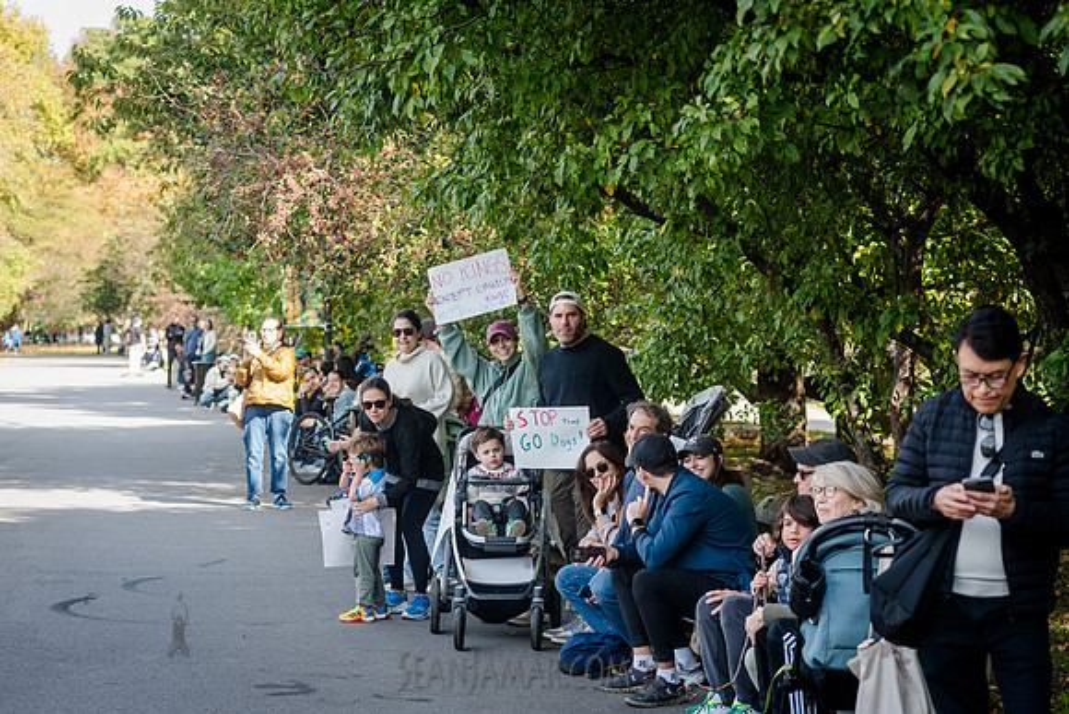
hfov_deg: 22.1
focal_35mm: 92
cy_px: 357
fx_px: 2734
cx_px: 534
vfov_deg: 14.9
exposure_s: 1/800
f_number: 5
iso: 1000
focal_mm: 92
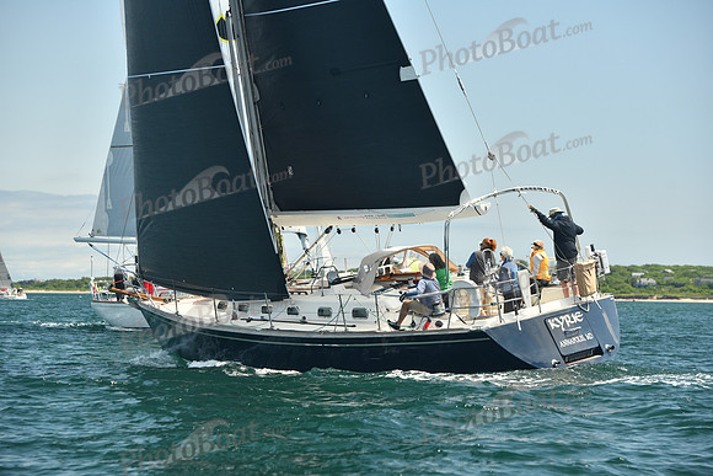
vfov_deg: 11.0
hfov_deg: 16.4
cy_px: 238
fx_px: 2476
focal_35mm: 125
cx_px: 356
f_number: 5.6
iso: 320
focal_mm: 125
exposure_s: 1/640
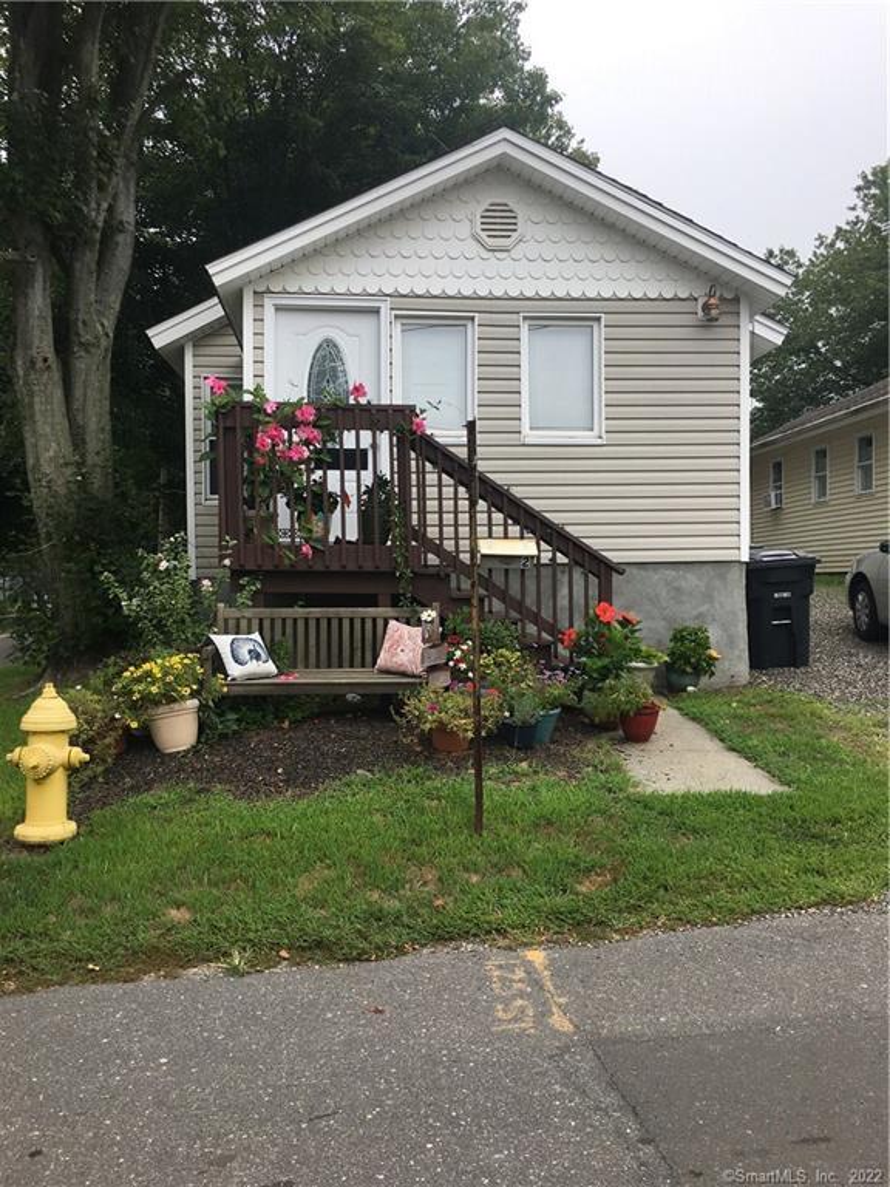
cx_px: 445
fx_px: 994
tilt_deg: +0.6
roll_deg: -2.0
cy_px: 594
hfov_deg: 48.2
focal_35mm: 29
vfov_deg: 61.7
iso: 25
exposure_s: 1/400
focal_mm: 4.15
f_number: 2.2
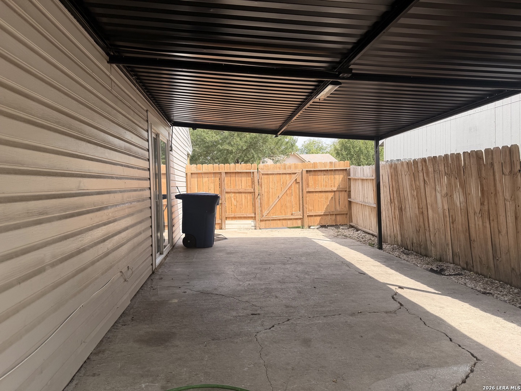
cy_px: 196
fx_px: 361
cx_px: 260
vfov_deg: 56.8
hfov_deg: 71.6
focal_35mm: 24
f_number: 1.78
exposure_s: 1/1271
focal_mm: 6.76
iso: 80
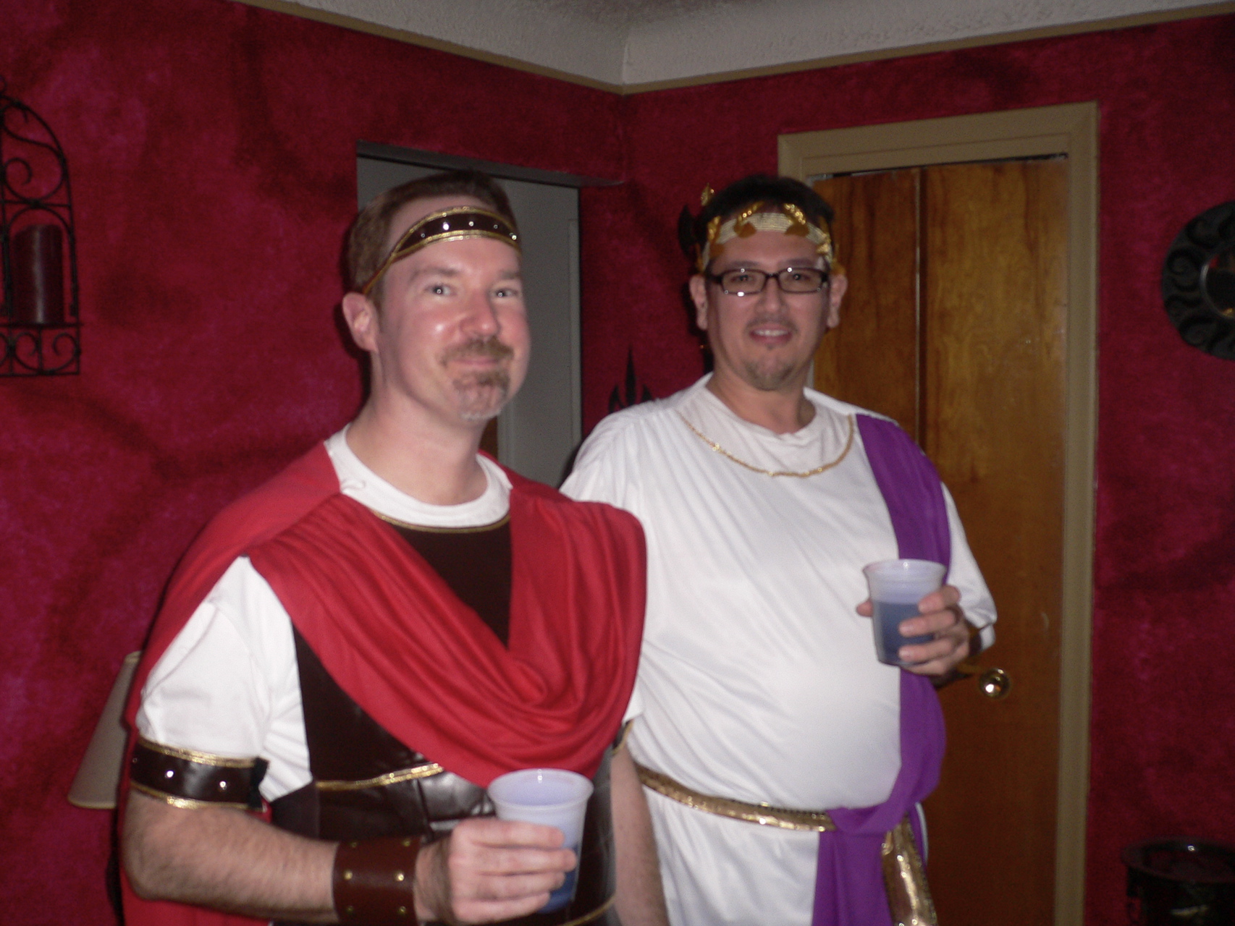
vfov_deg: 35.1
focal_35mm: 41
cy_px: 463
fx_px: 1463
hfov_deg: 45.8
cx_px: 618
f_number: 3.1
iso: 150
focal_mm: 6.8
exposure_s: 1/60
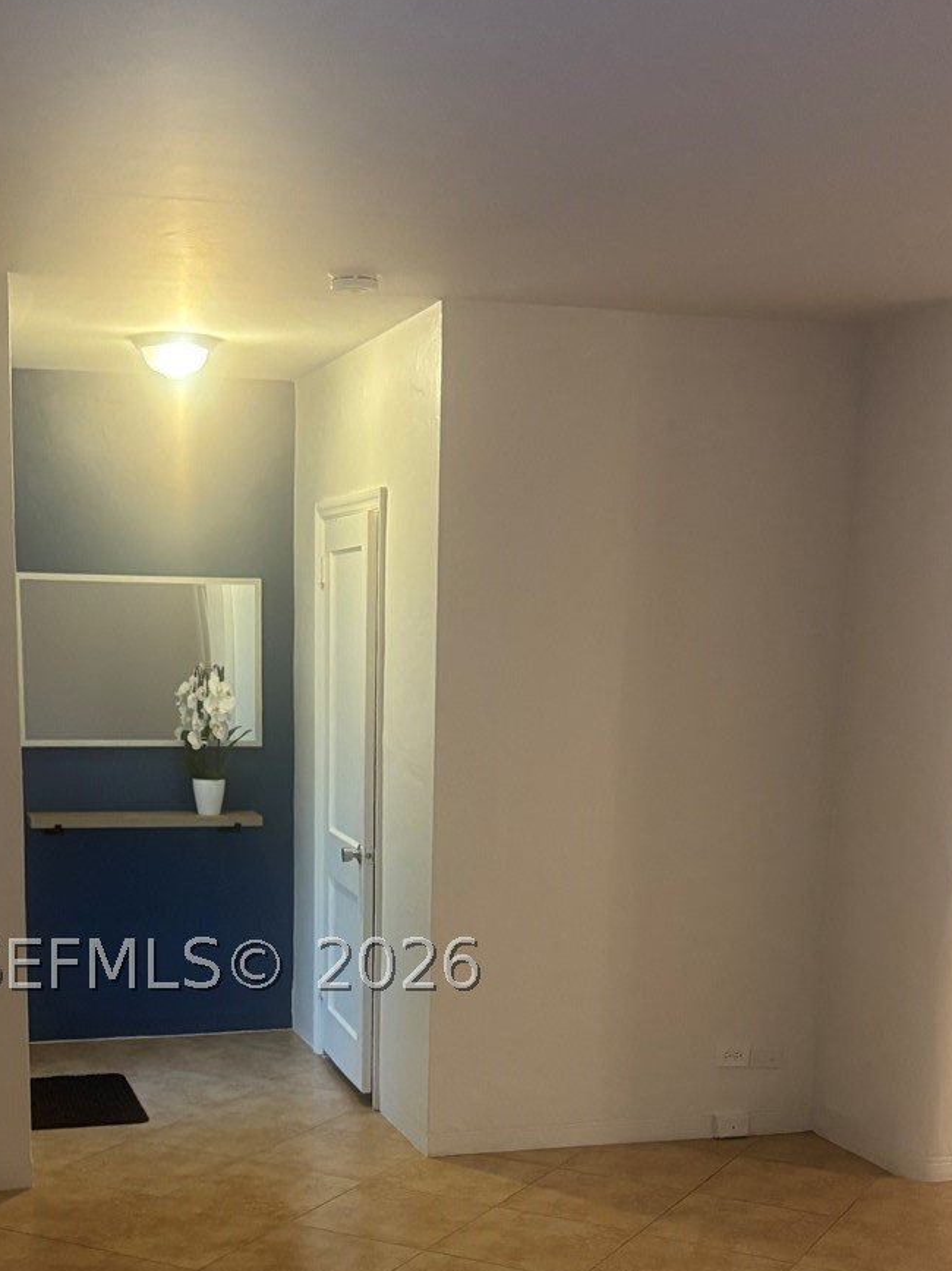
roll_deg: -1.9
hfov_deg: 30.2
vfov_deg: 38.6
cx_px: 394
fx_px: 1761
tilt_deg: -11.3
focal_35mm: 48
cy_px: 965
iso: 400
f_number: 1.6
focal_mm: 5.96
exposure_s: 1/60
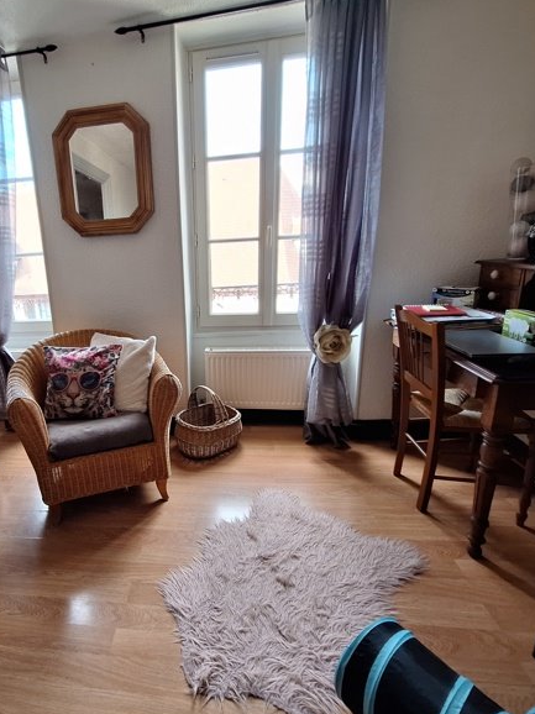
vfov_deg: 87.8
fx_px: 371
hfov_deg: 68.8
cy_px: 363
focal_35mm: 18
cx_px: 163
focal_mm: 1.74
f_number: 2.2
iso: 80
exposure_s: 1/50
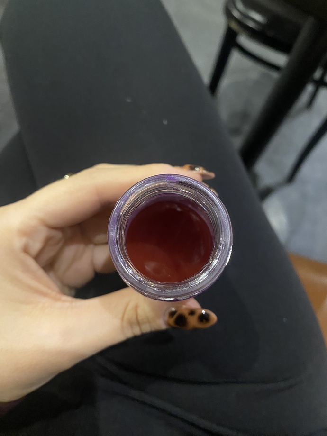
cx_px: 164
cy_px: 218
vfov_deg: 69.4
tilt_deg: -61.4
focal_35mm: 25
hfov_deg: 54.9
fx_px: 315
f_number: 1.8
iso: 640
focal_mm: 4.25
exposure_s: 1/25
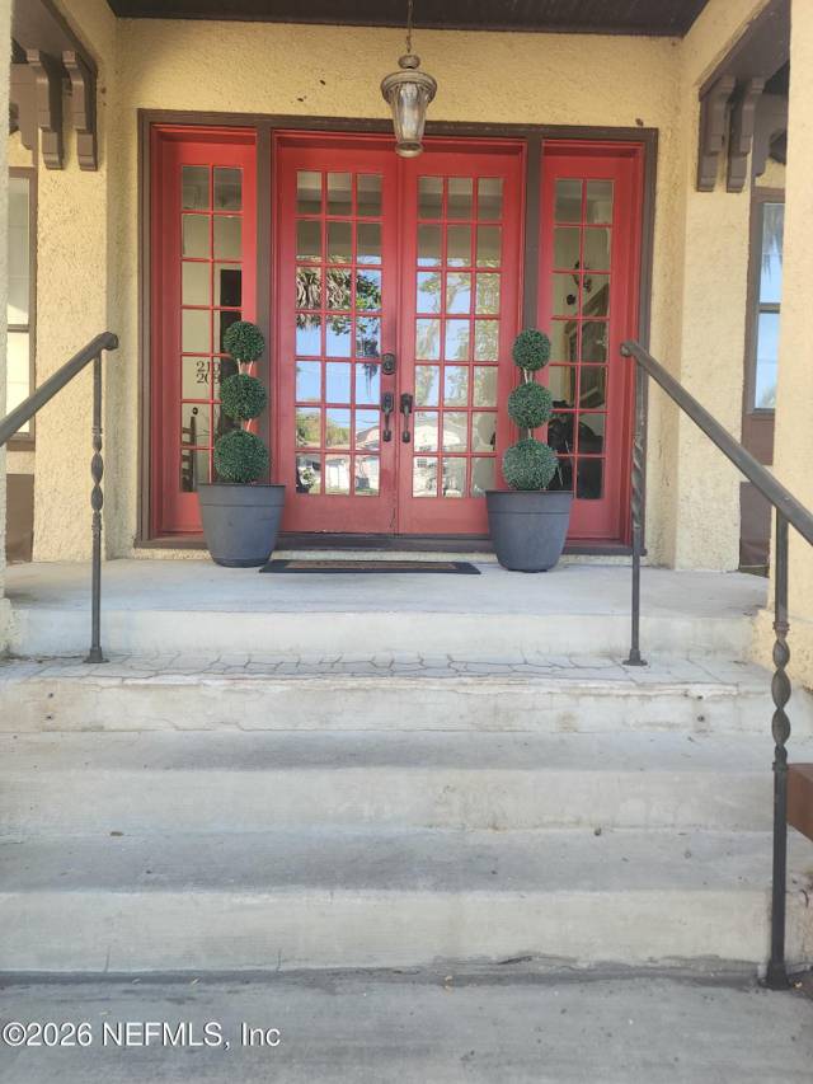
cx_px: 406
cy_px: 542
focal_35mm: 23
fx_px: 720
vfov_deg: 73.9
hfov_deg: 58.9
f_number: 1.8
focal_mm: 6.4
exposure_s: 1/60
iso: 20
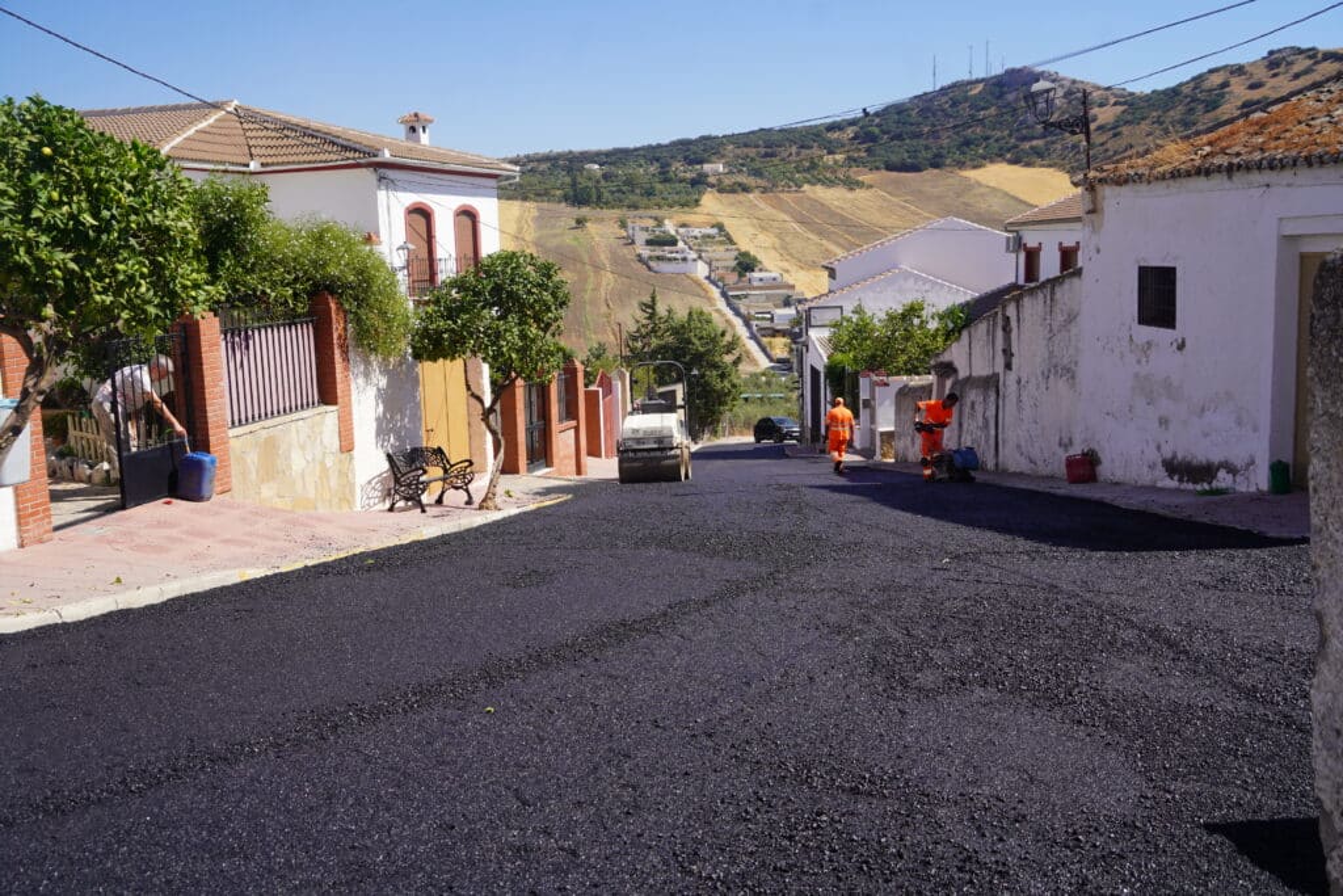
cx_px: 672
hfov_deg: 57.2
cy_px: 448
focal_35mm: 33
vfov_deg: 40.0
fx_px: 1231
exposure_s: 1/500
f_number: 5
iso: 100
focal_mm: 33
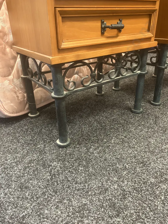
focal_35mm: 28
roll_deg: +1.3
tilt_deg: -25.5
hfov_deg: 49.7
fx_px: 181
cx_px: 84
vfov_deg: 63.4
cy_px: 112
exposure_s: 1/25
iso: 320
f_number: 1.8
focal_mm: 3.99
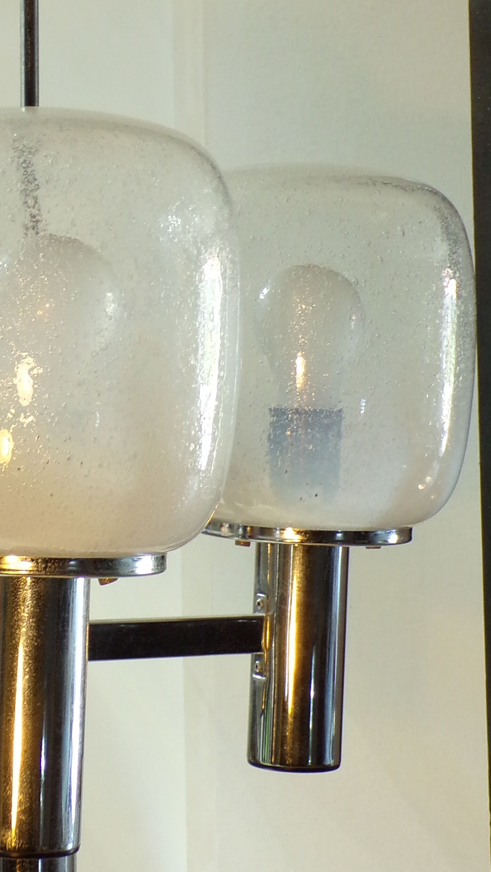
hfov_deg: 12.3
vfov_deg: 21.6
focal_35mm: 98
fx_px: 2268
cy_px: 219
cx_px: 108
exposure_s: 1/25
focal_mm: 8.7
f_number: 3.5
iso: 200
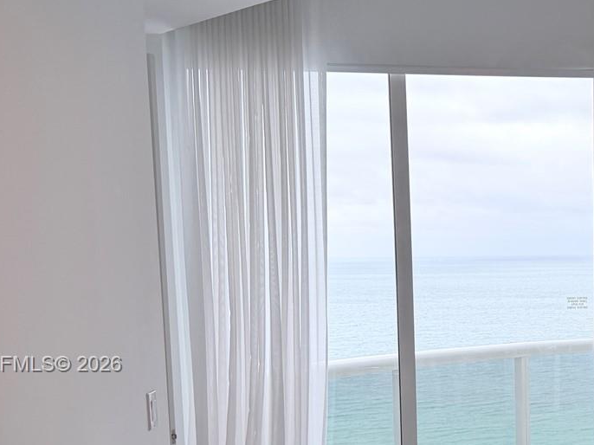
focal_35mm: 56
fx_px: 961
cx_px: 545
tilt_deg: -6.5
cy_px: 365
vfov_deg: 25.6
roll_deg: +0.9
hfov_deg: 32.5
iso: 100
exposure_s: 1/440
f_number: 1.78
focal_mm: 6.76
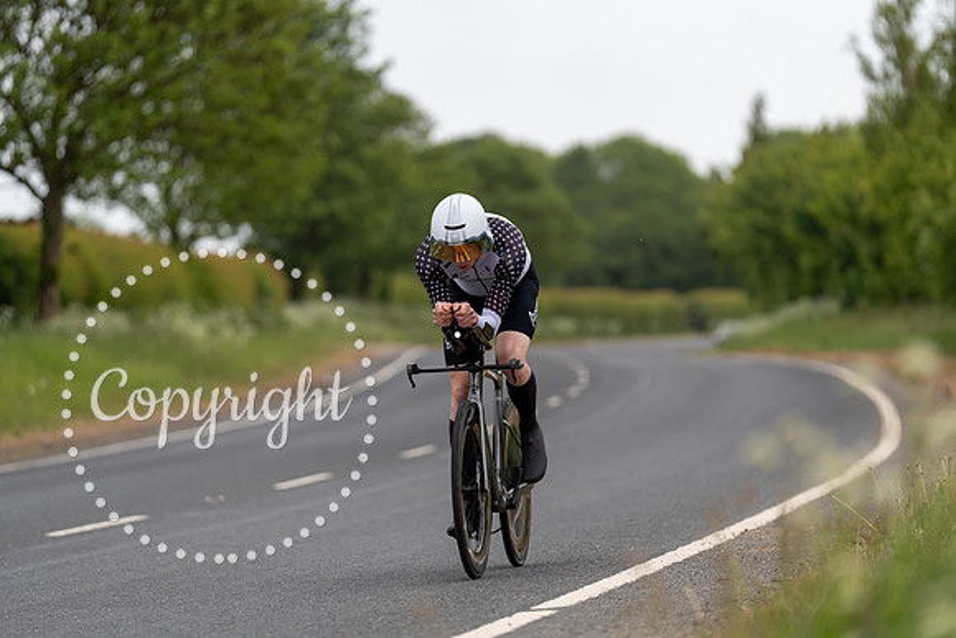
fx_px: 5312
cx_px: 478
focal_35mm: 200
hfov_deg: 10.3
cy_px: 319
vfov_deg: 6.9
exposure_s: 1/1250
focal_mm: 200
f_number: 3.2
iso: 160
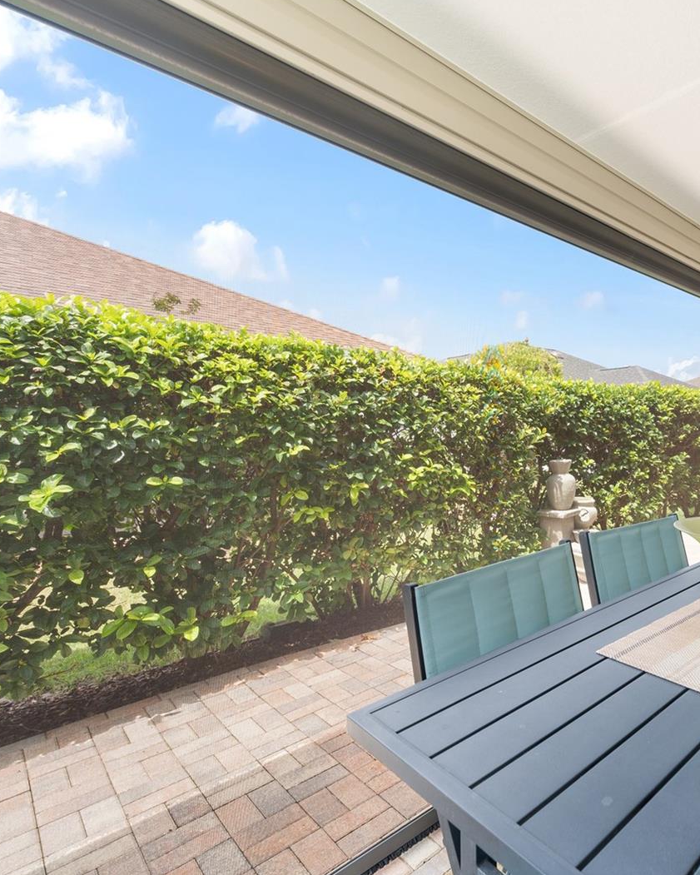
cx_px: 587
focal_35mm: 20
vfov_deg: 80.4
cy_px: 435
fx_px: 518
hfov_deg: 60.9
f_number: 8
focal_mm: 14
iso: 200
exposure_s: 1/6
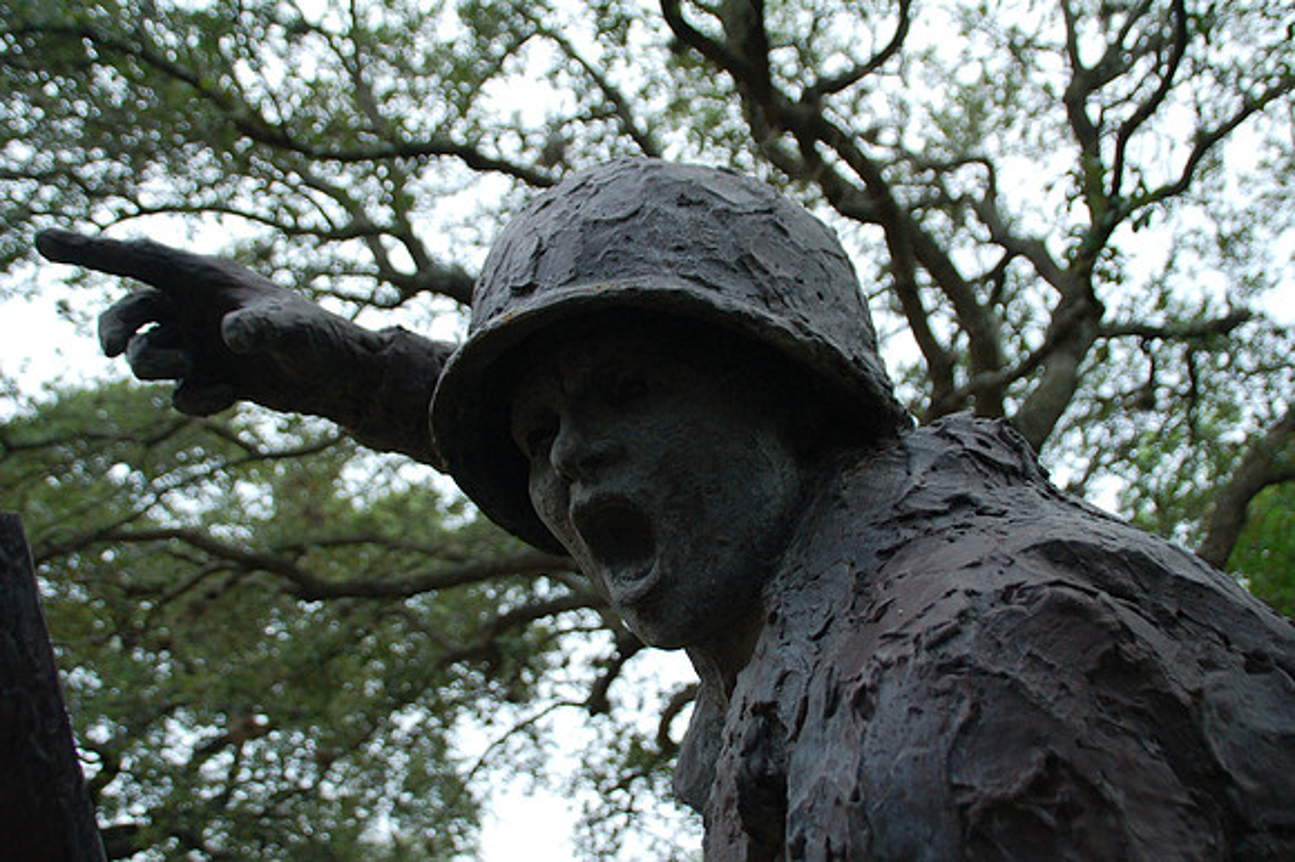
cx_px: 648
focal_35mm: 38
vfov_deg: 35.5
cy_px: 431
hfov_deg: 51.3
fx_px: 1348
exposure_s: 1/125
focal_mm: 25
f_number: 4
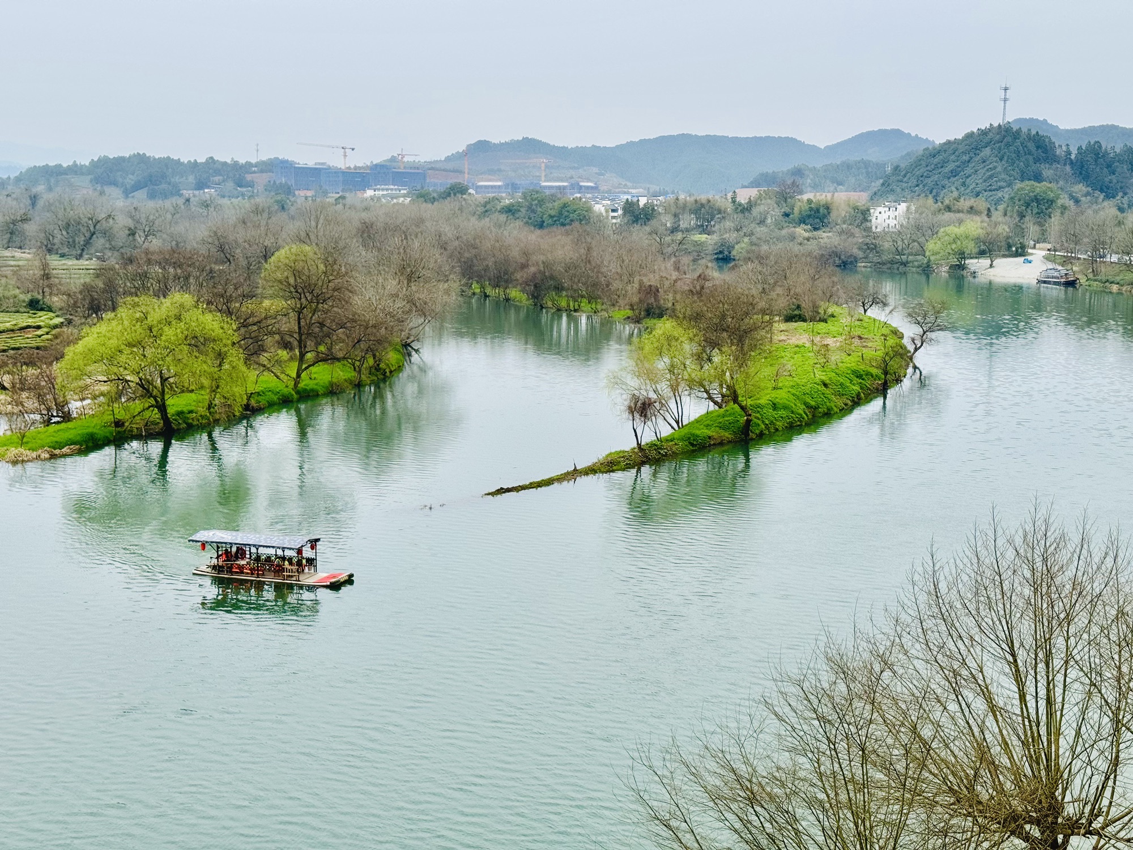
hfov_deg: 39.7
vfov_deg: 30.3
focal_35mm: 48
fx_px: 1571
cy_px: 425
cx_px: 566
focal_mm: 6.86
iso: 64
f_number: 1.78
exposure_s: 1/1395
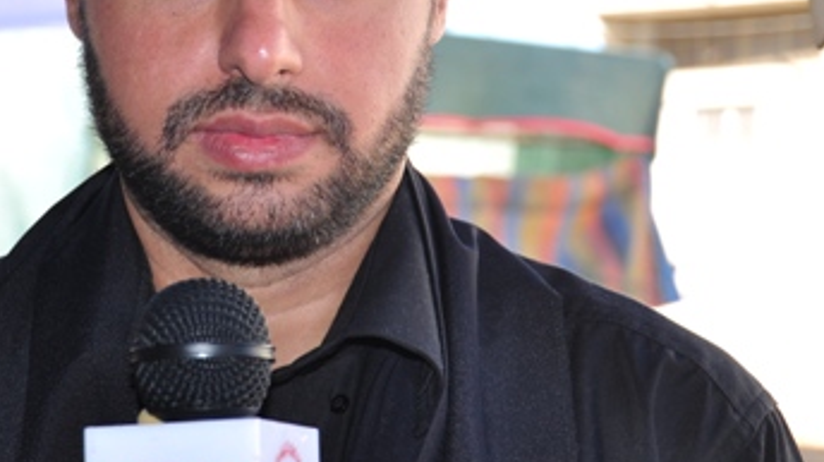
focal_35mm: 111
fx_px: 2424
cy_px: 121
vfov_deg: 10.9
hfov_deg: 19.2
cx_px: 254
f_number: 4.5
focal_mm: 38
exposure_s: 1/125
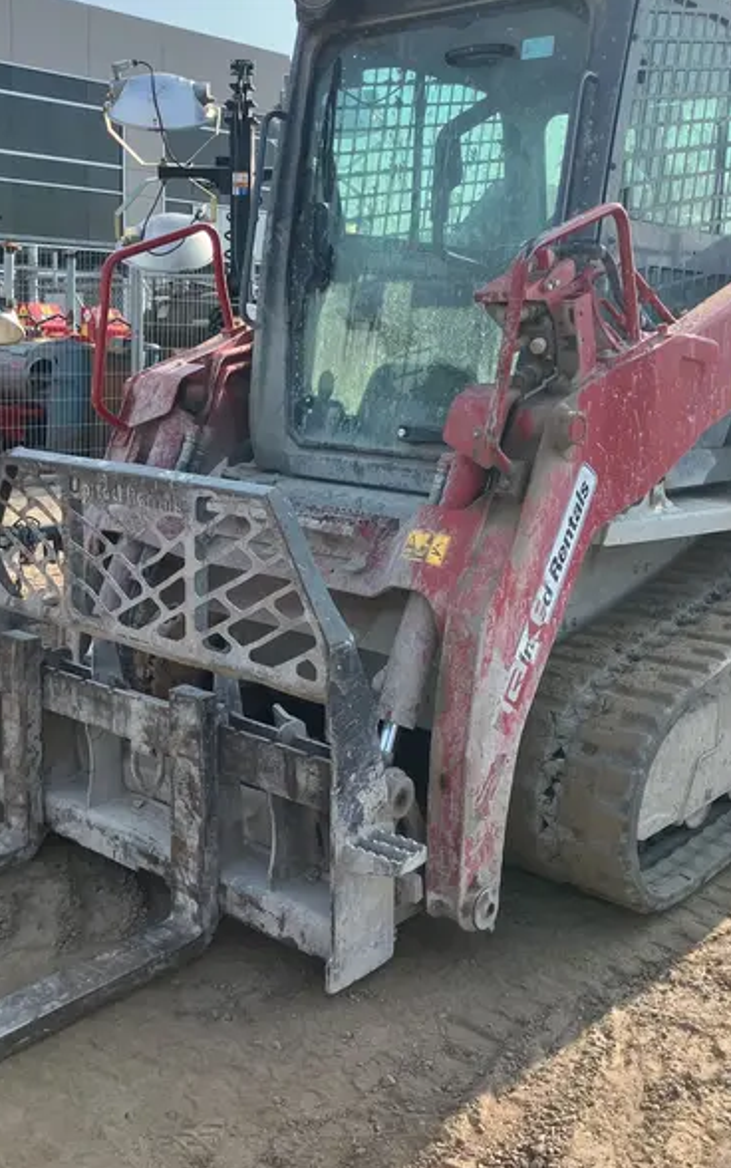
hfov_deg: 34.5
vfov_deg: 52.6
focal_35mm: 37
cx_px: 352
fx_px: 1178
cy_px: 517
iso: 32
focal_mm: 3.99
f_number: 1.8
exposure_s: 1/1056
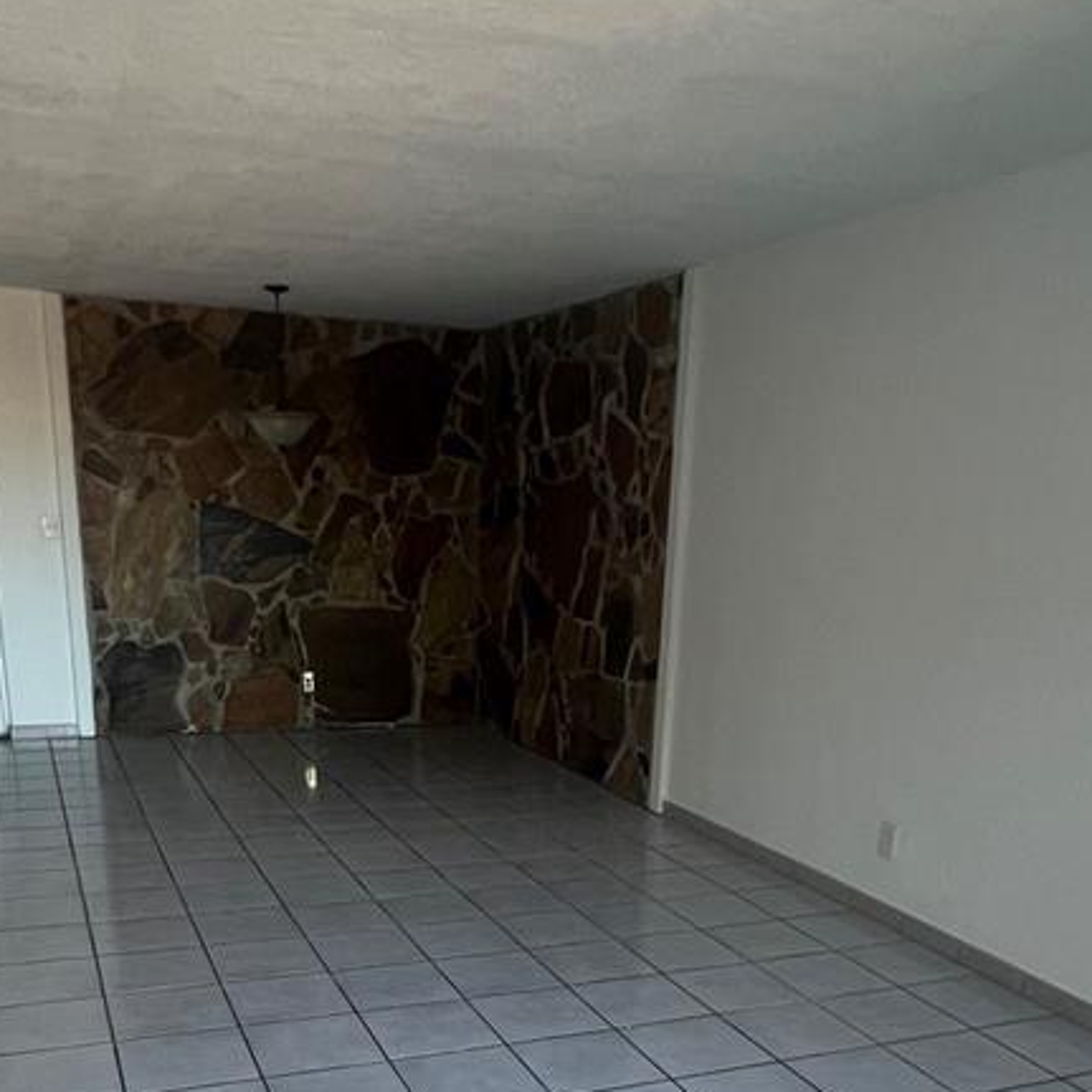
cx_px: 517
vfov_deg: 47.4
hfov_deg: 51.1
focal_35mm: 32
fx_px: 1142
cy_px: 922
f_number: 1.8
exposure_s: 1/99
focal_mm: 1.57
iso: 100
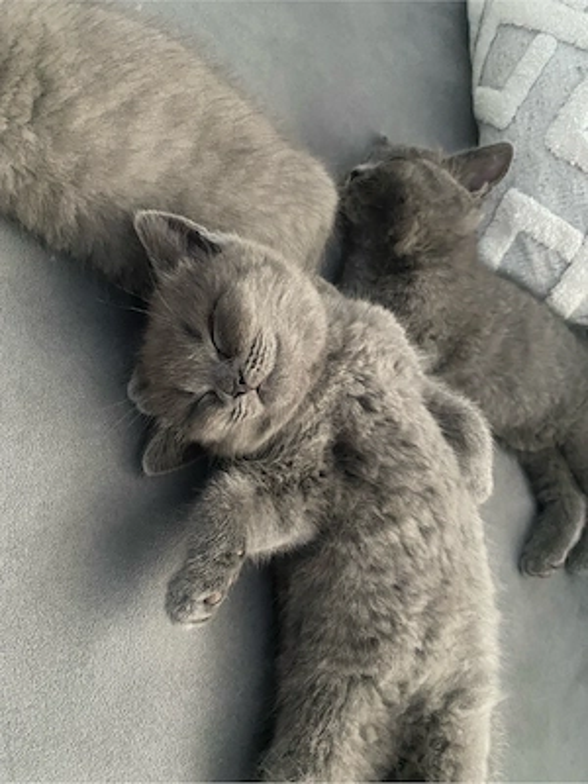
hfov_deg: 53.1
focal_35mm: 26
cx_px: 294
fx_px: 589
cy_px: 392
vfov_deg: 67.3
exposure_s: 1/30
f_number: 1.8
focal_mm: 4.25
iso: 800
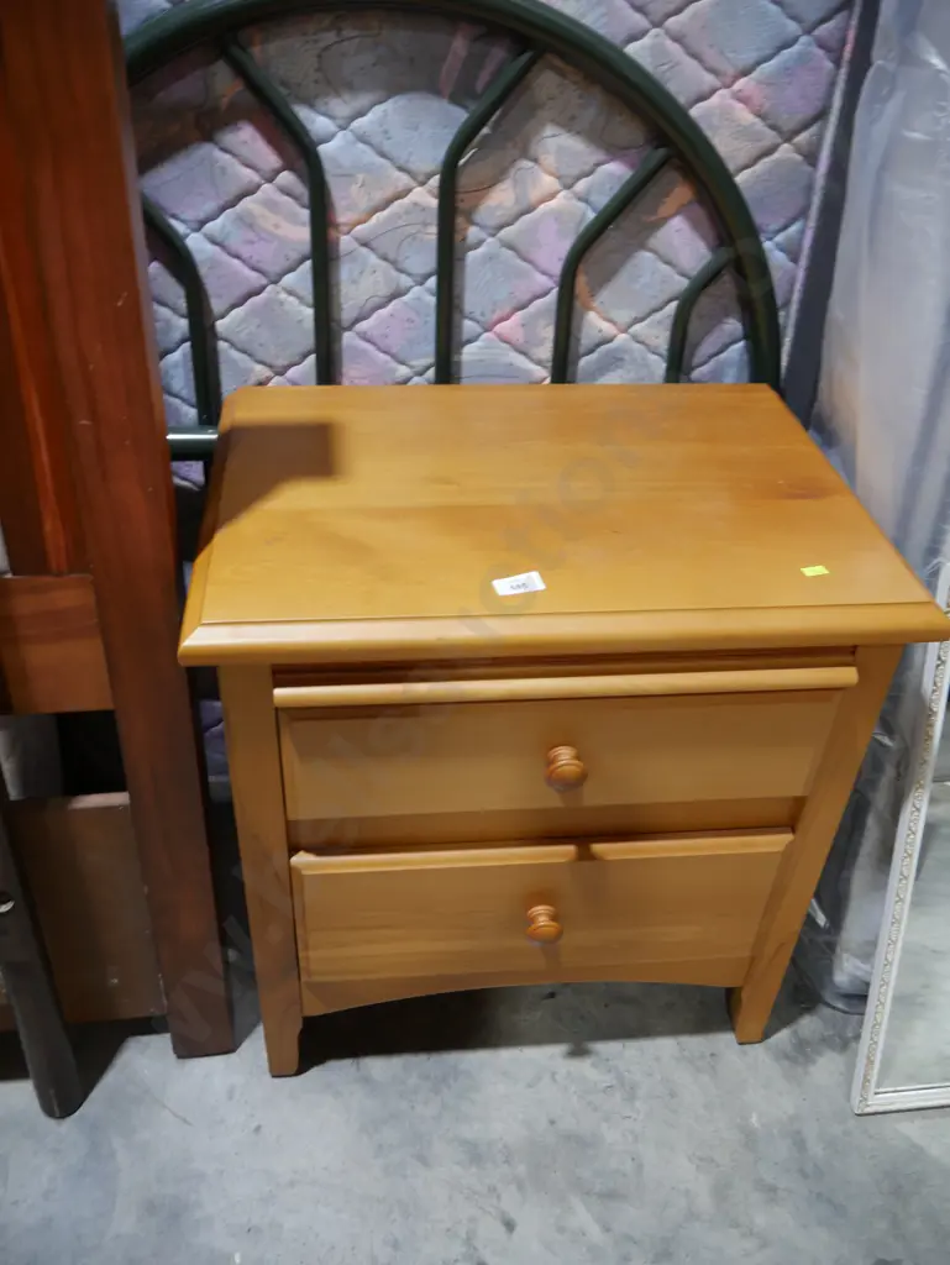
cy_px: 632
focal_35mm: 28
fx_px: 1024
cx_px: 475
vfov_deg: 63.4
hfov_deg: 49.8
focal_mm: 14
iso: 320
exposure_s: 1/60
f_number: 3.5
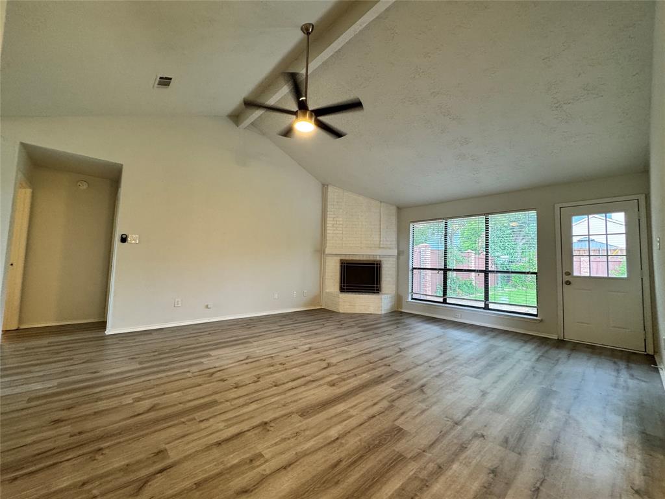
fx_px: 269
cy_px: 250
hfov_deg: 102.1
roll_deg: -0.8
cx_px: 332
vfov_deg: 85.7
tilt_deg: +3.2
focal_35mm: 14
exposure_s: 1/60
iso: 250
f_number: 2.2
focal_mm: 2.22
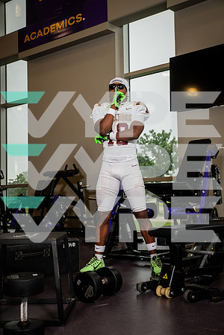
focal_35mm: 46
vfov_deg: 42.7
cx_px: 112
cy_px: 168
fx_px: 429
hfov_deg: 29.2
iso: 500
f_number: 5.6
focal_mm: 46
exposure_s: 1/250
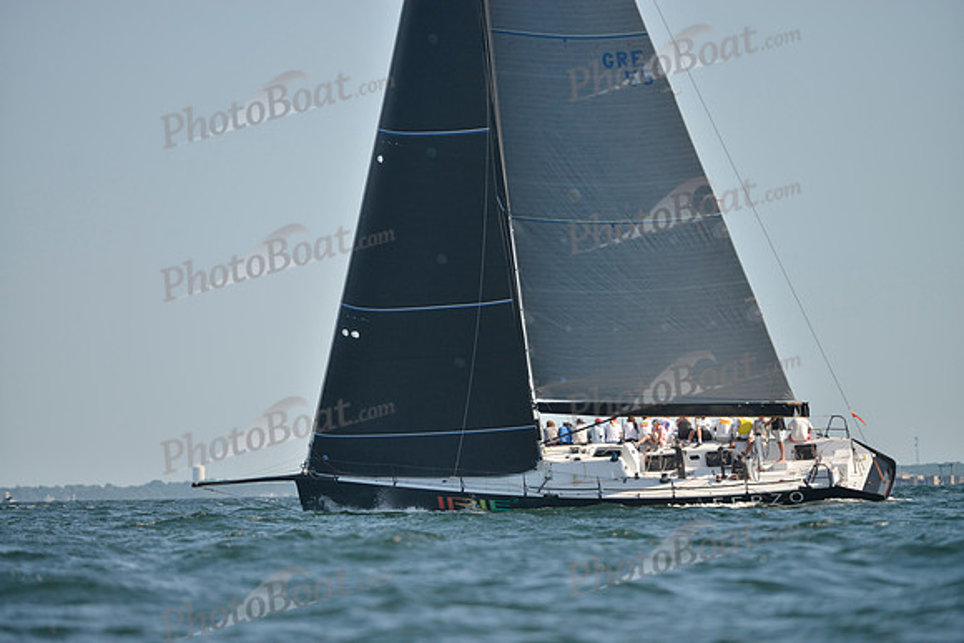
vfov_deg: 3.4
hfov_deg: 5.2
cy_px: 322
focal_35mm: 400
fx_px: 10713
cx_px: 482
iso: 280
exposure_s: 1/2000
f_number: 4.5
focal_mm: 400
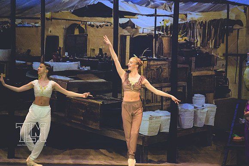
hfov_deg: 6.9
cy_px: 83
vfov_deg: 4.6
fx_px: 2074
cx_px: 124
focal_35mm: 300
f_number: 2.8
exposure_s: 1/500
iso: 1800
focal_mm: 200
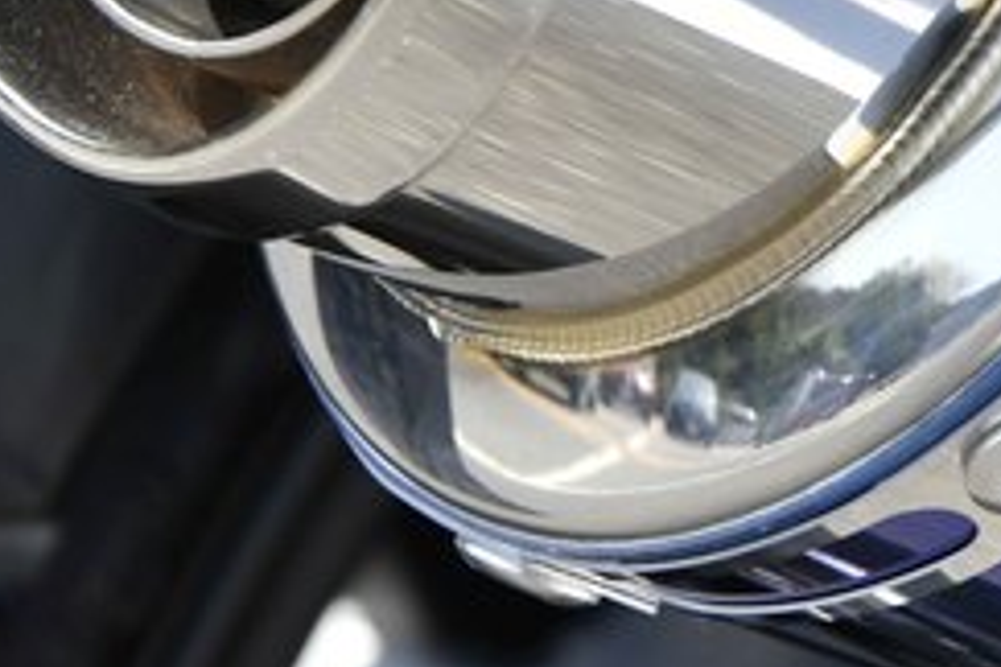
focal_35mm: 230
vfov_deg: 5.9
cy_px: -175
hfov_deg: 8.8
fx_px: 6395
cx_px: 1228
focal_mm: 70
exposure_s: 1/800
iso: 1000
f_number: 13
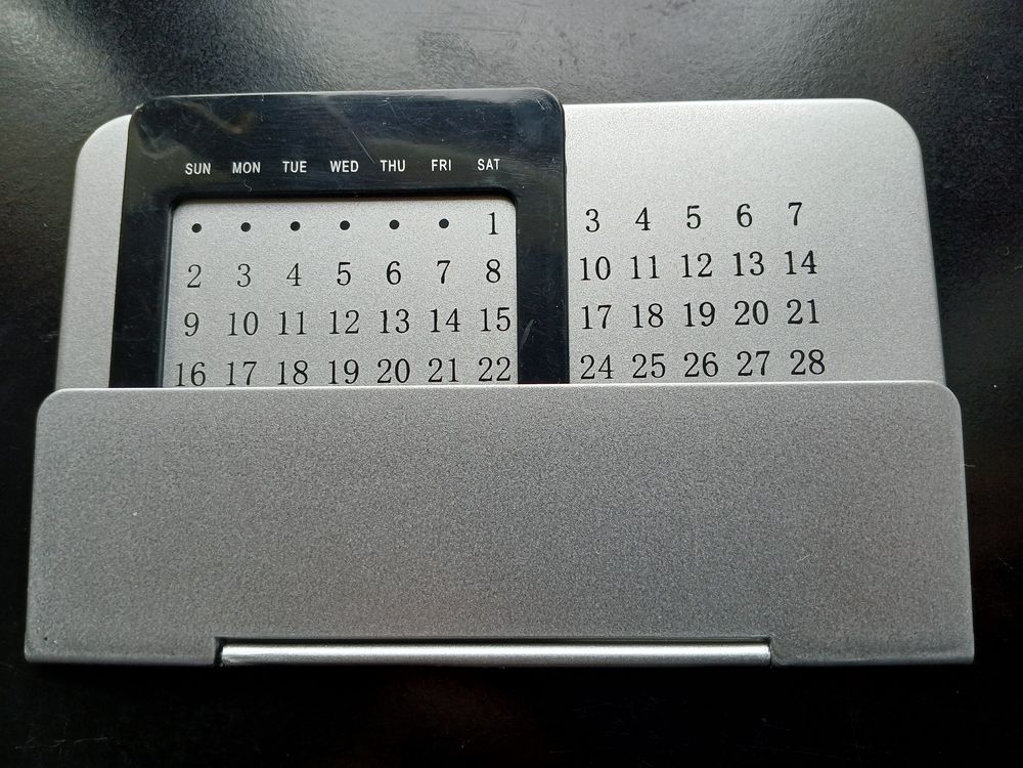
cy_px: 384
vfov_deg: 53.1
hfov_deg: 67.3
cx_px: 512
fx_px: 768
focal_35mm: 26
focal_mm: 3.98
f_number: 1.8
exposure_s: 1/50
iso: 40
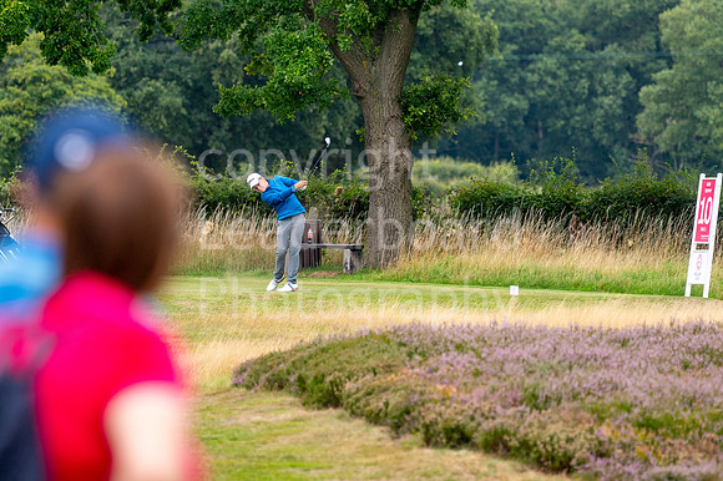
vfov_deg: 3.1
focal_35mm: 450
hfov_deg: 4.6
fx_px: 9032
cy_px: 240
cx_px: 362
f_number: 5
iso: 250
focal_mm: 300
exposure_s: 1/1000
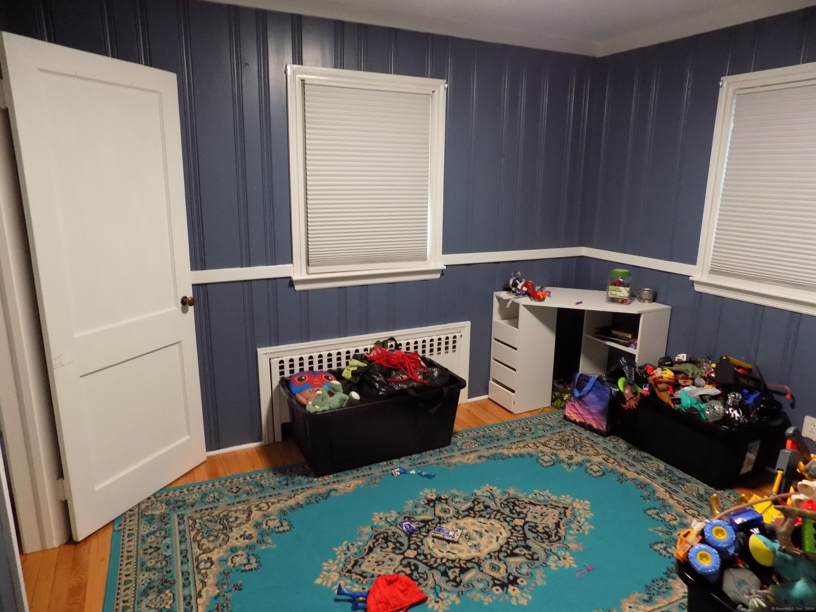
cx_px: 408
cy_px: 306
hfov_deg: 73.9
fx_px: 542
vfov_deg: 58.9
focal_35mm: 23
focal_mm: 4
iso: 400
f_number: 3.1
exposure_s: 1/13
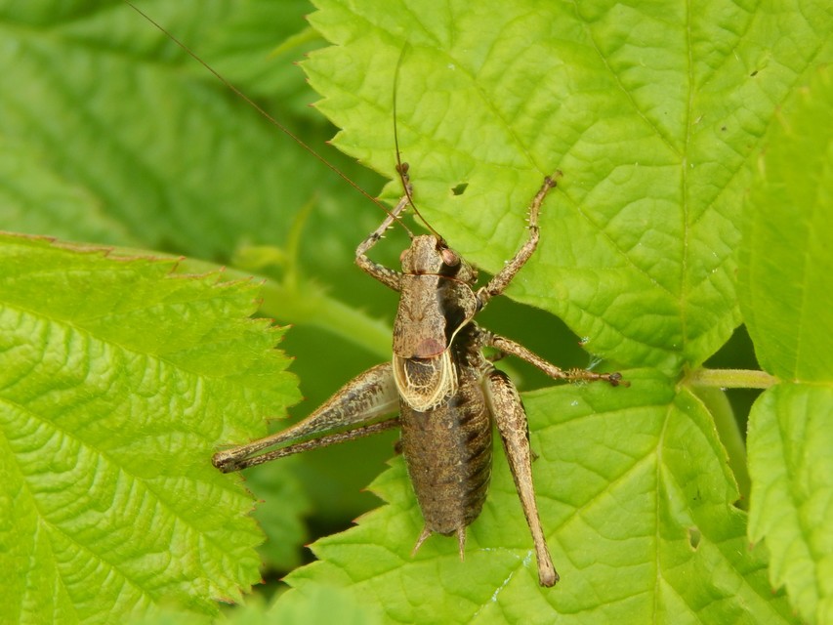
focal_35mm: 207
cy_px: 312
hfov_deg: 9.6
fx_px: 4982
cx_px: 416
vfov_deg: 7.2
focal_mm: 37.1
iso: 125
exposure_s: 1/80
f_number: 5.4
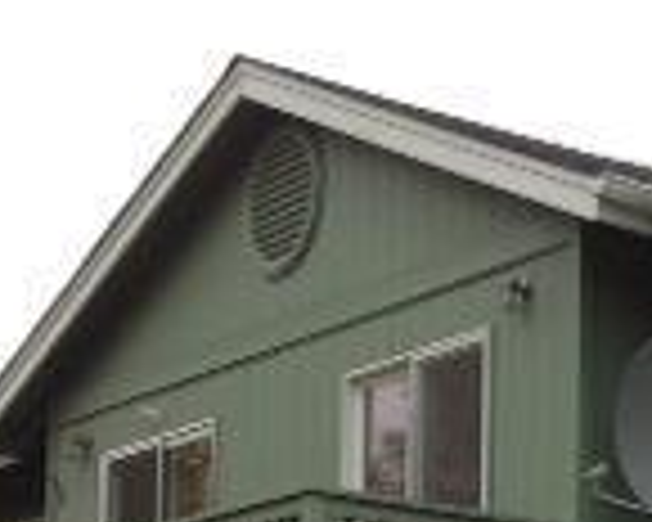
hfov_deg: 12.3
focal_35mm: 151
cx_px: 922
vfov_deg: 9.9
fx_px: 2914
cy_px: 801
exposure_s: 1/403
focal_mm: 4.28
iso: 80
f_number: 2.4
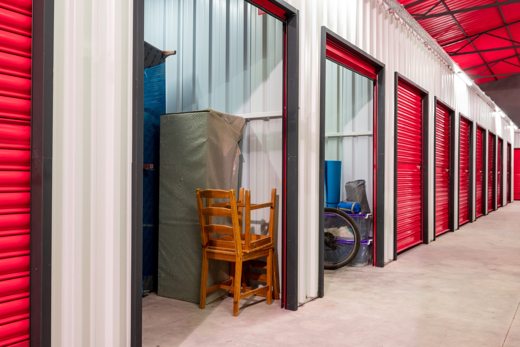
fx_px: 470
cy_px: 174
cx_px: 260
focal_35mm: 32
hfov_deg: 58.0
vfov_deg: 40.6
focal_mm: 32.5
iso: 250
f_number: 6.3
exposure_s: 1/5
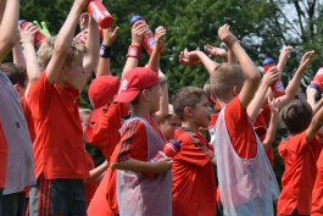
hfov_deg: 7.8
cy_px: 157
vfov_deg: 5.2
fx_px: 2379
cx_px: 247
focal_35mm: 265
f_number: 5.6
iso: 400
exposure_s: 1/1600
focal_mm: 78
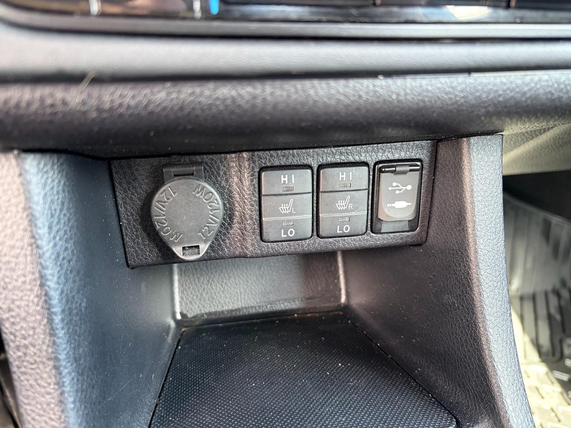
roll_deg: -1.0
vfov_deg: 53.1
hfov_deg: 67.3
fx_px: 429
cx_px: 286
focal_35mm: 26
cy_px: 214
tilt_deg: -33.1
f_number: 1.6
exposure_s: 1/58
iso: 200
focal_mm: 5.96
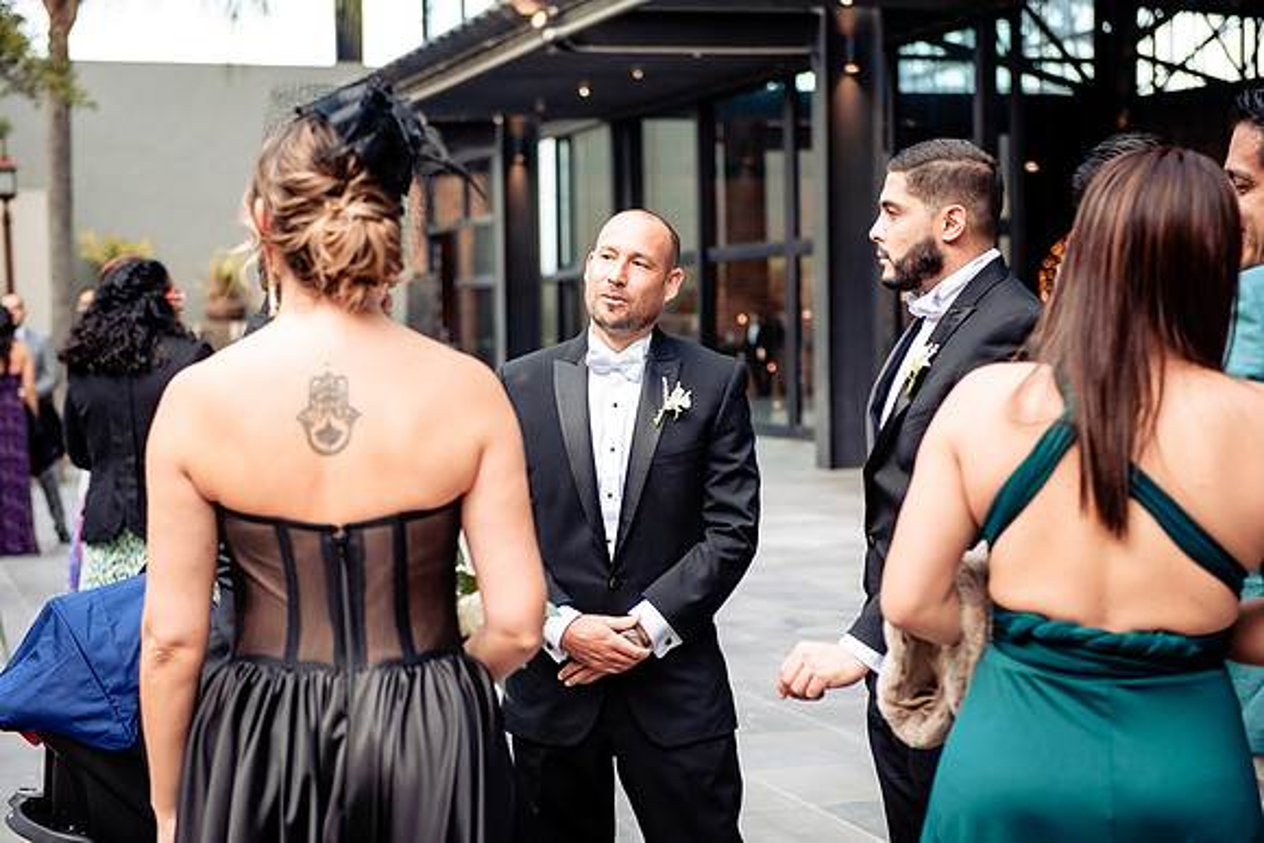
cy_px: 422
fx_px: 2458
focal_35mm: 70
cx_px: 632
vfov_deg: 19.5
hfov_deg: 28.8
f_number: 3.5
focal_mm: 70
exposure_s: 1/125
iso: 500
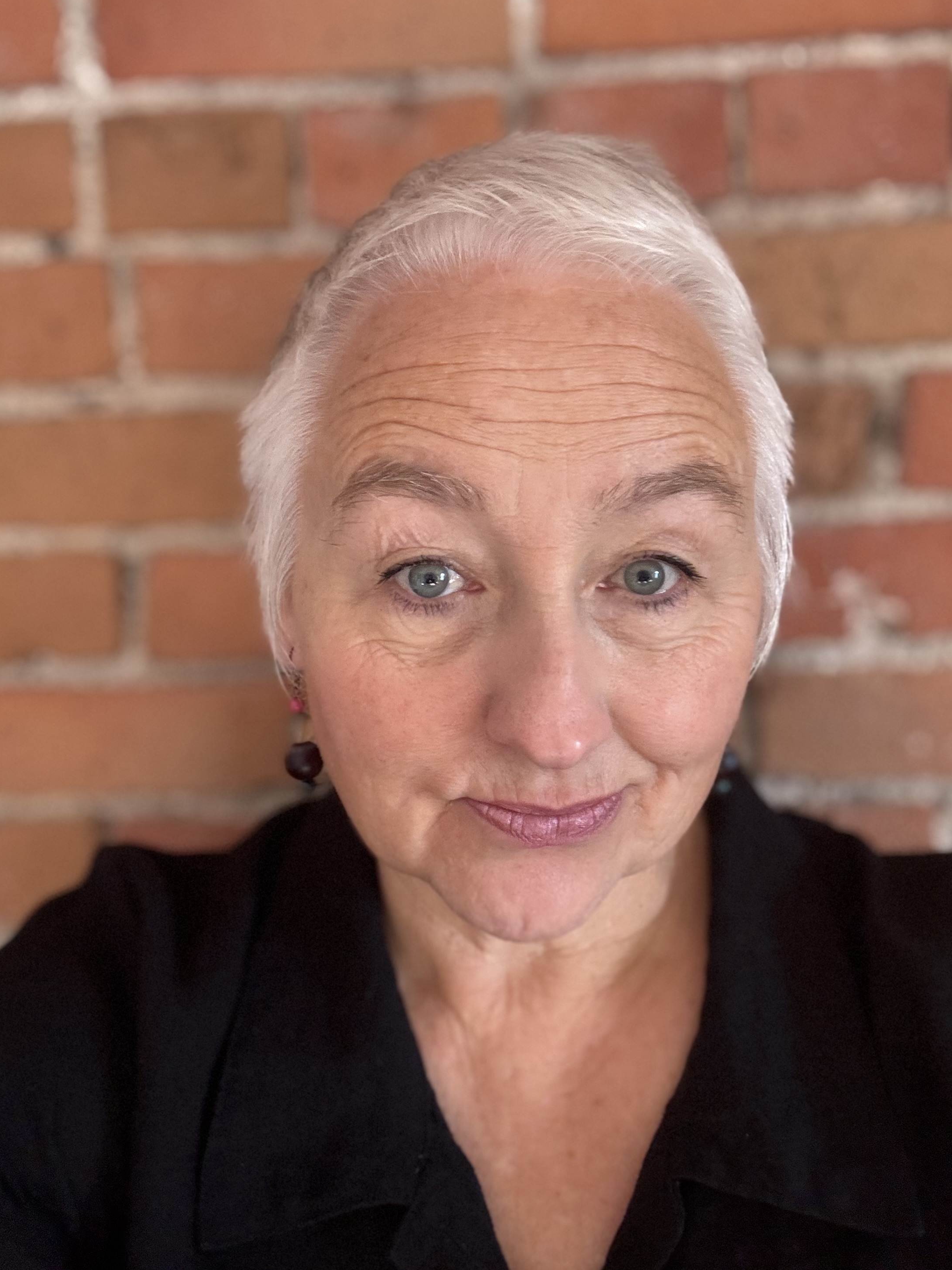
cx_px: 485
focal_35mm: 32
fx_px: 1173
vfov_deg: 56.8
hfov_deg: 44.2
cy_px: 596
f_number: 1.9
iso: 160
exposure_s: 1/60
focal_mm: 2.69
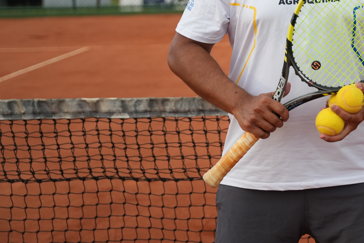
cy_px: -3
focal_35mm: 113
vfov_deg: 12.0
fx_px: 1140
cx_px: 435
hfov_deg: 17.3
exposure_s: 1/2000
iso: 400
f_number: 2.8
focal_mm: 45.7
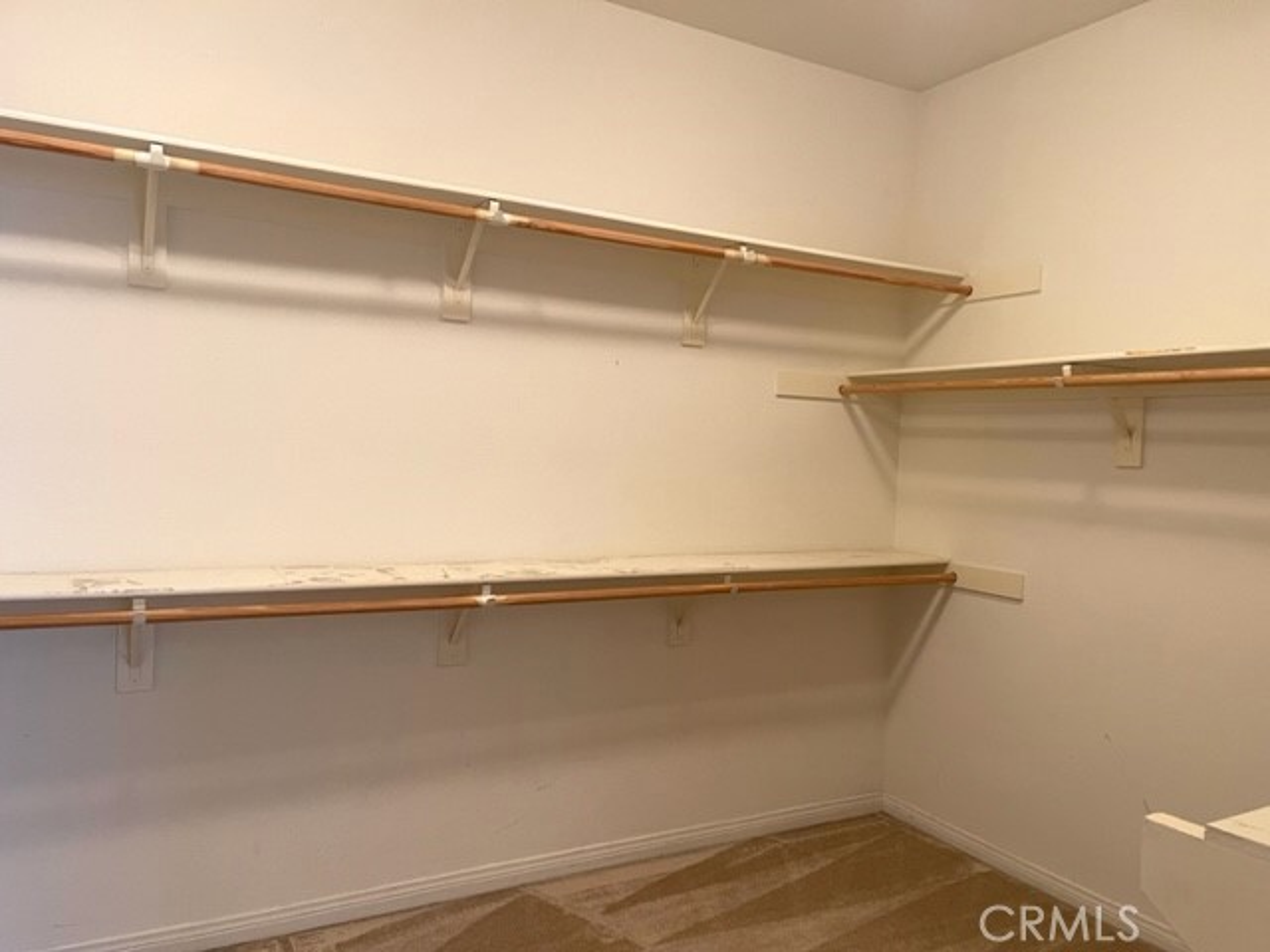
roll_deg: -1.7
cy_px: 476
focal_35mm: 26
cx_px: 635
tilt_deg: -3.1
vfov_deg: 53.1
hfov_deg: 67.3
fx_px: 954
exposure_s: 1/60
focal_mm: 5.1
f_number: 1.6
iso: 200
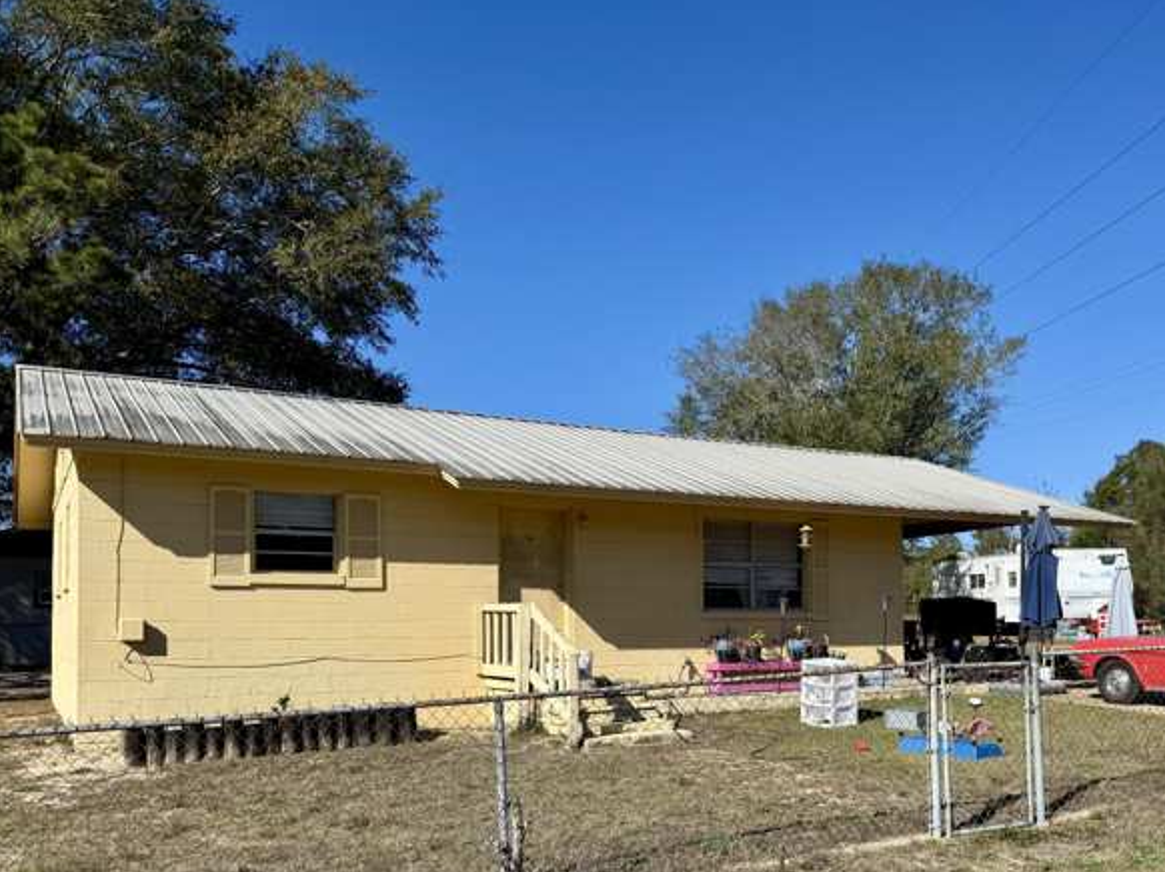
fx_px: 1110
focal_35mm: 33
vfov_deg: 42.2
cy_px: 594
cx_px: 749
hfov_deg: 54.6
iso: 80
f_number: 1.78
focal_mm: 6.76
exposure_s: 1/5319
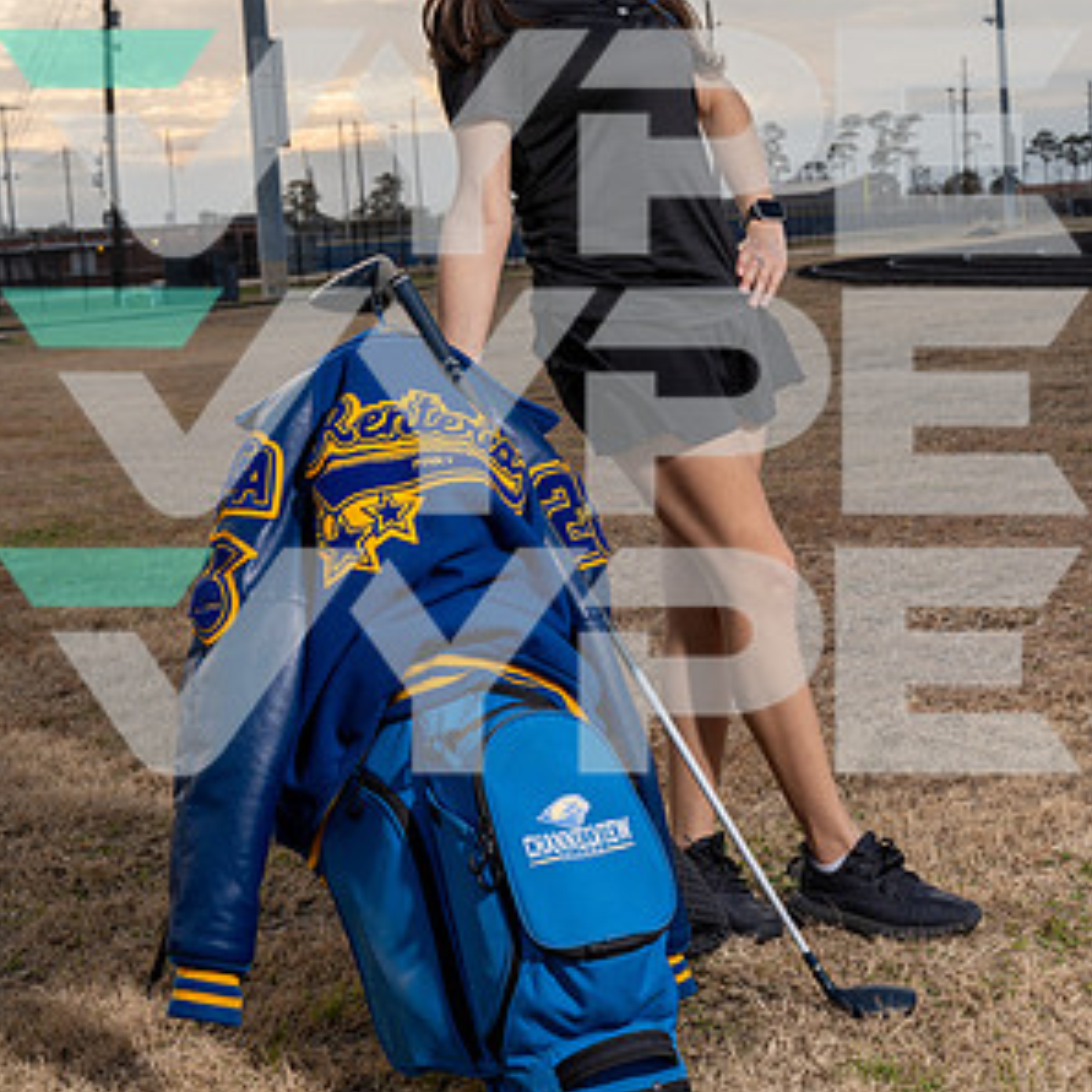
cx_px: 544
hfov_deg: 27.3
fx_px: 2248
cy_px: 404
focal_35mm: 63
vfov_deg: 27.2
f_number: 8
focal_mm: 49
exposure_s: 1/250
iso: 160
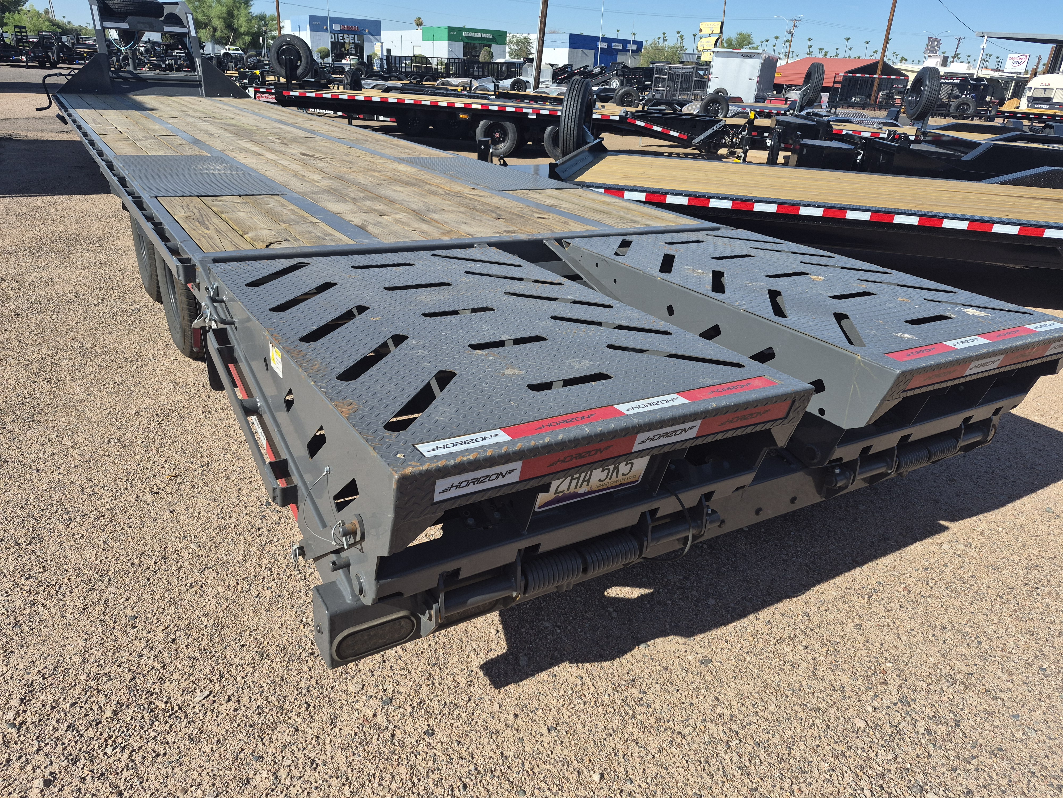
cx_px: 532
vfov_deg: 58.9
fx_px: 706
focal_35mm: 23
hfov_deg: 73.9
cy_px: 399
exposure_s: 1/4816
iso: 80
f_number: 1.8
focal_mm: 5.4
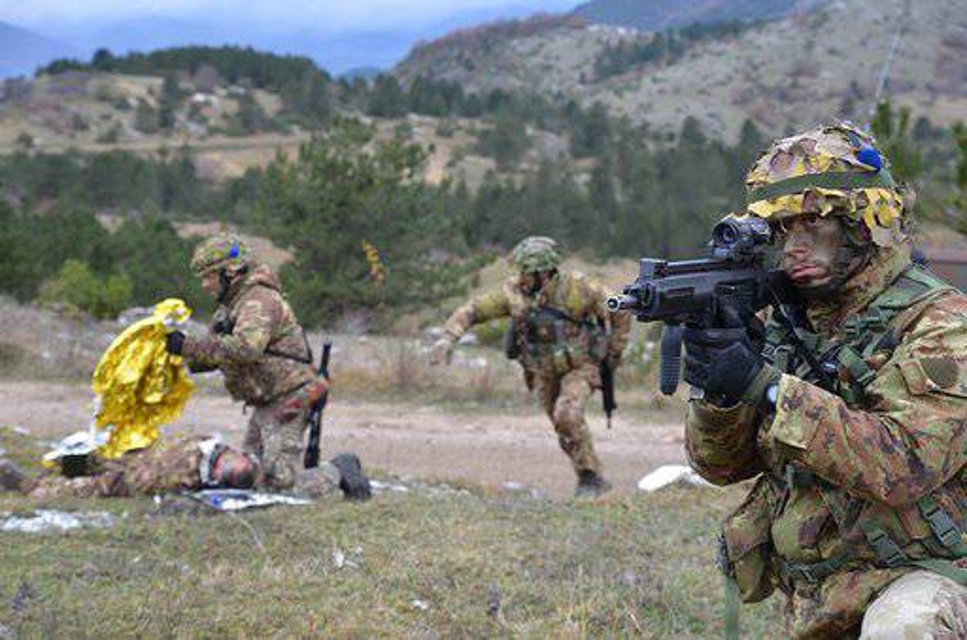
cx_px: 484
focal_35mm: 87
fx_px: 2332
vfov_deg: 15.6
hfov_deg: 23.4
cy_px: 320
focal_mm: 58
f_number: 6.3
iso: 200
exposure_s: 1/160
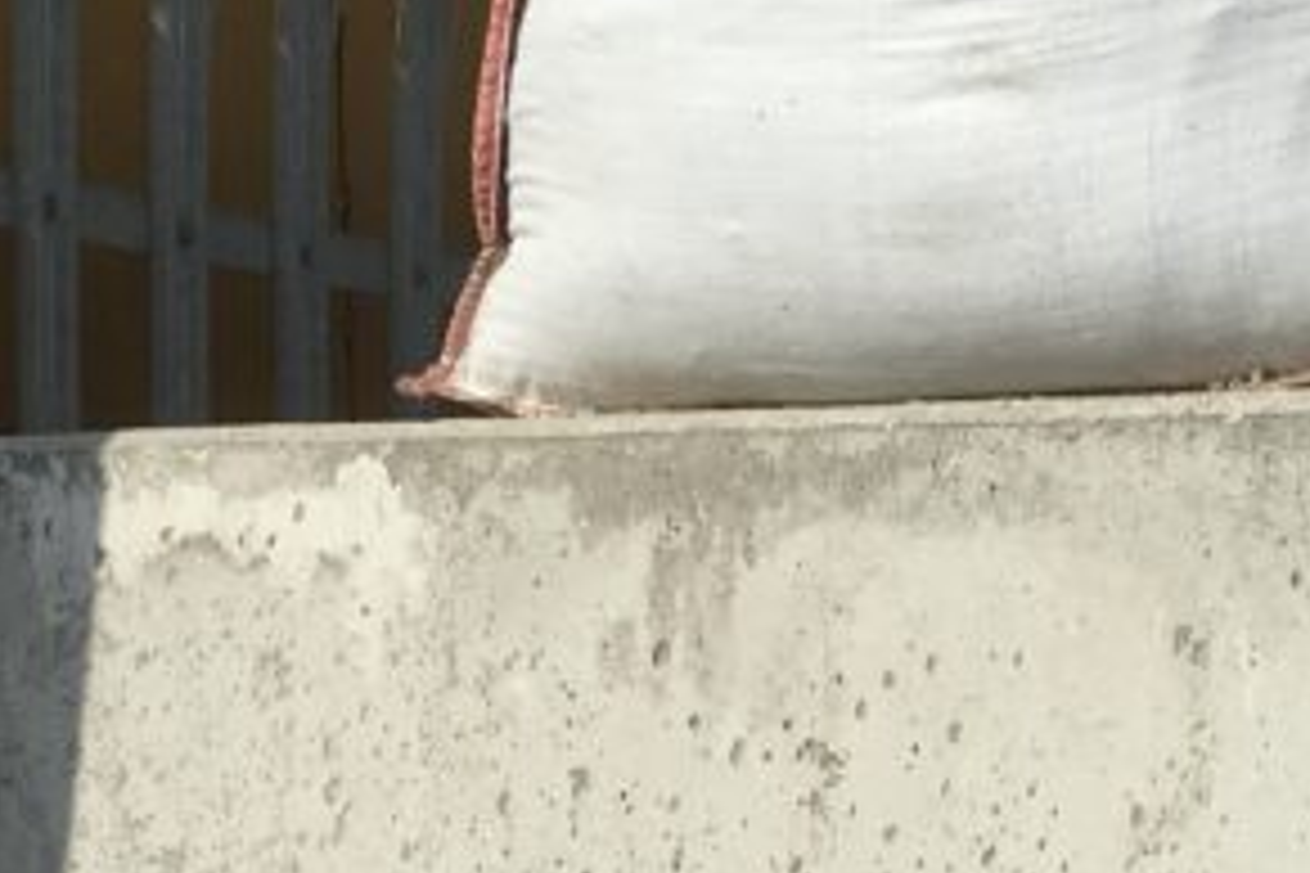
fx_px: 3857
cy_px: 1498
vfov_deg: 12.0
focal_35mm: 106
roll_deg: +0.3
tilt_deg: -9.6
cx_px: 1251
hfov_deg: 18.8
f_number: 2.2
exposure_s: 1/3077
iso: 25
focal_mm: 4.15
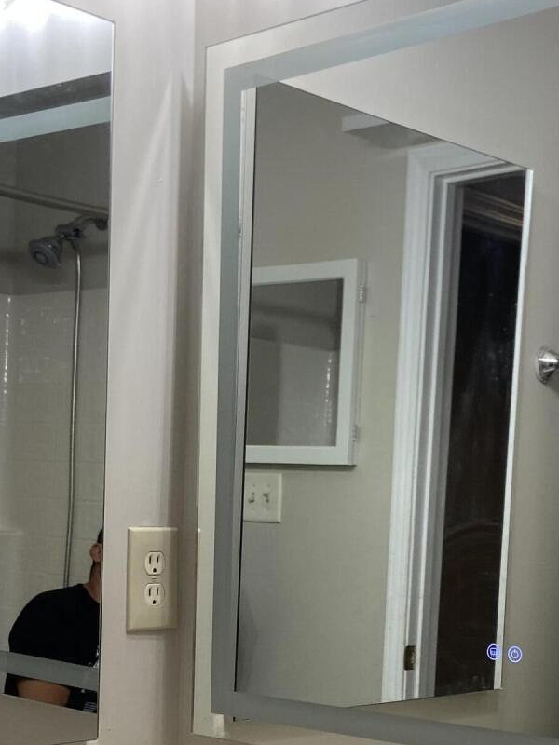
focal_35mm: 65
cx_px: 274
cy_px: 597
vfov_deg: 29.2
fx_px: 1400
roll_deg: -0.7
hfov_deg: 22.6
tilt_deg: -5.6
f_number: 1.8
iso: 80
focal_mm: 4.25
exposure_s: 1/120
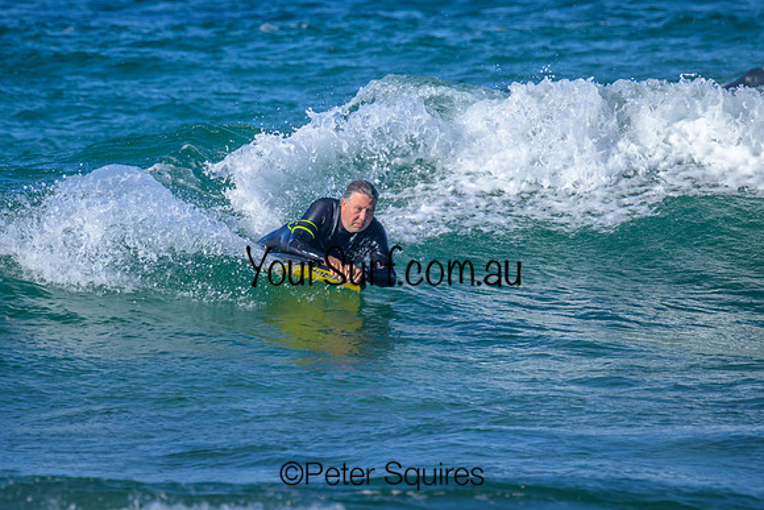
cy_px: 188
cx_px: 288
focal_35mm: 1100
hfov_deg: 1.9
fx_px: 23350
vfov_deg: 1.3
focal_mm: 800
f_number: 11
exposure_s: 1/2000
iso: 1400
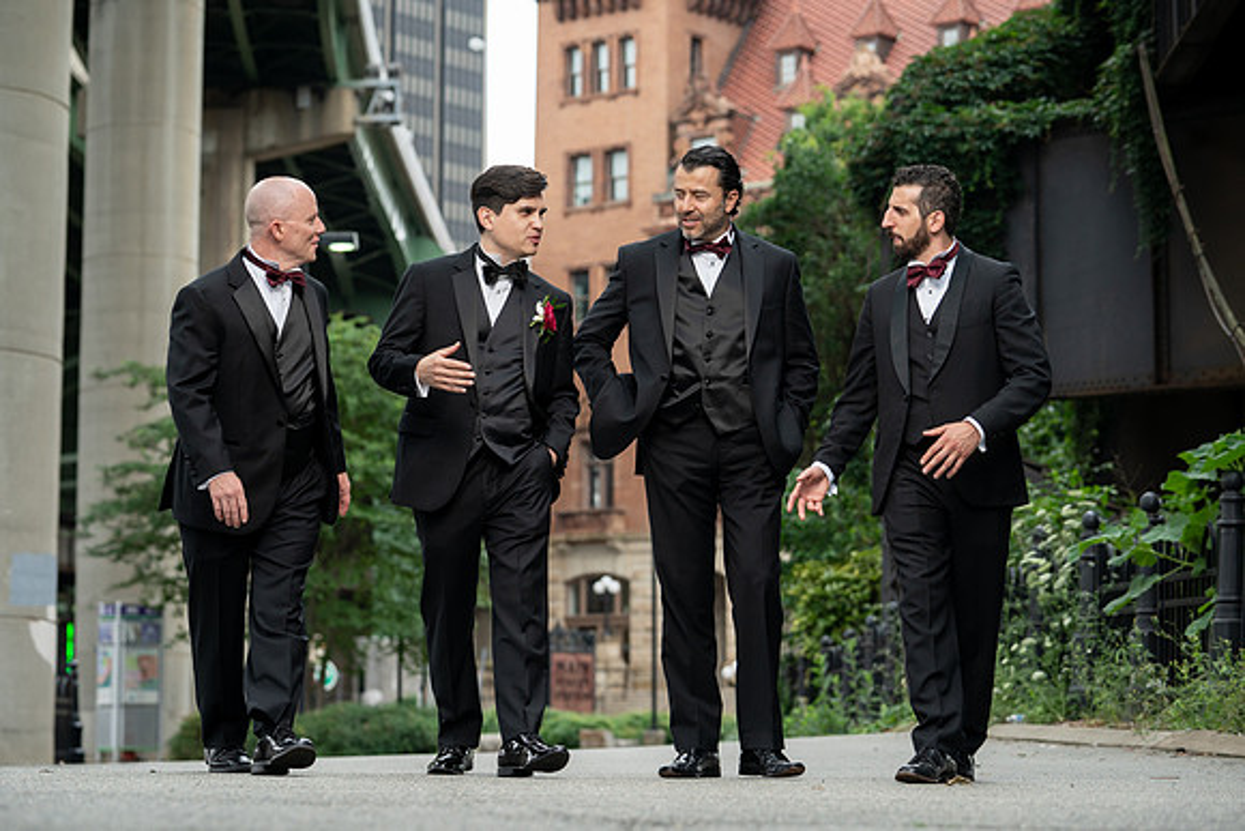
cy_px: 416
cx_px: 622
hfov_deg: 22.5
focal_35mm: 90
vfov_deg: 15.2
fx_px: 3122
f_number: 4
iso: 400
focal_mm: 86
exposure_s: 1/250
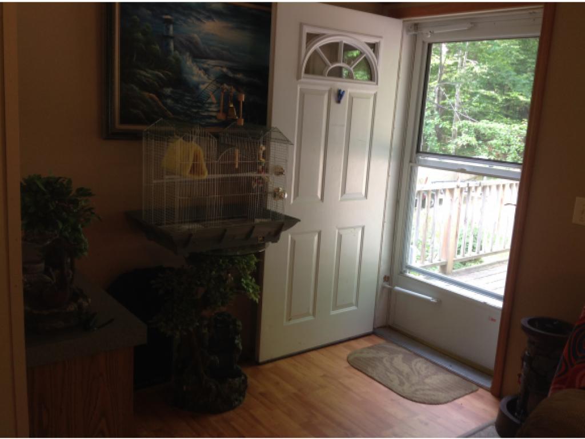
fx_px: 592
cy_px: 220
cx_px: 292
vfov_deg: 40.7
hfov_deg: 52.6
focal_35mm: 35
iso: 64
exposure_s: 1/20
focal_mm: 4.28
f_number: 2.4
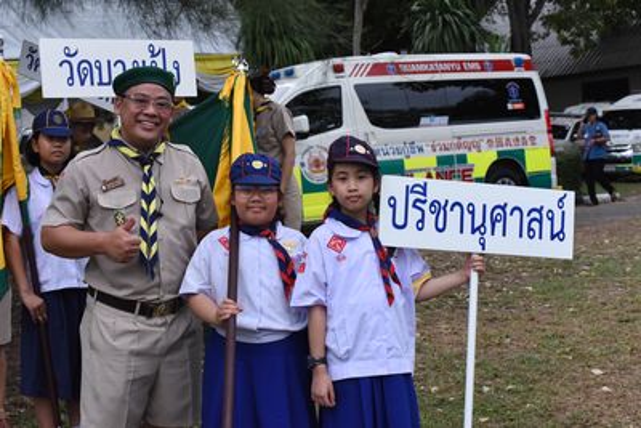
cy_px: 214
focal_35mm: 70
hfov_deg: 28.8
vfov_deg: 19.5
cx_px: 320
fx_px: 1247
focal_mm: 70
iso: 2800
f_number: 8
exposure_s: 1/400
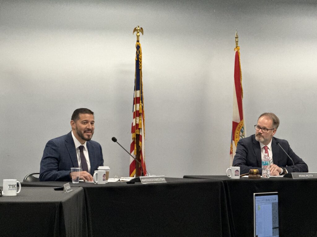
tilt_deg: -0.1
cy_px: 118
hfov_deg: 16.4
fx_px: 1099
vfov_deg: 12.3
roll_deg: -0.6
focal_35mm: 120
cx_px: 158
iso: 500
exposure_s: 1/54
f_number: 2.8
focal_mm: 15.66
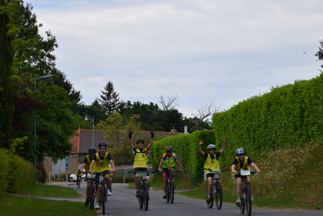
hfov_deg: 17.3
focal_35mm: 118
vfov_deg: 11.6
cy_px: 119
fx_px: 1059
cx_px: 153
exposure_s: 1/400
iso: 200
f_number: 10
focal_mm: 70
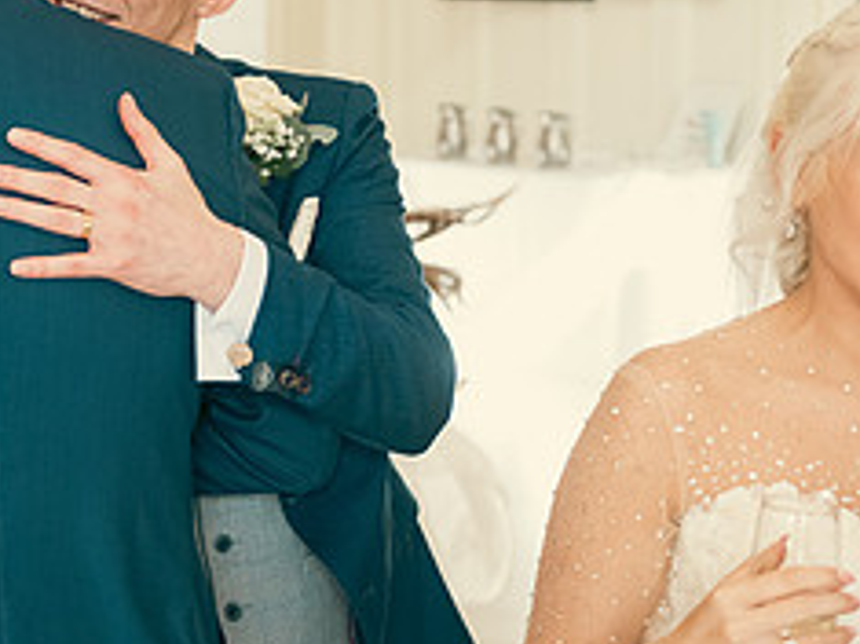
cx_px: 51
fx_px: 2359
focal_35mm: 95
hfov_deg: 20.2
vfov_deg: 15.5
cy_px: 174
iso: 800
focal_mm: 40
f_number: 3.5
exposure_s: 1/160
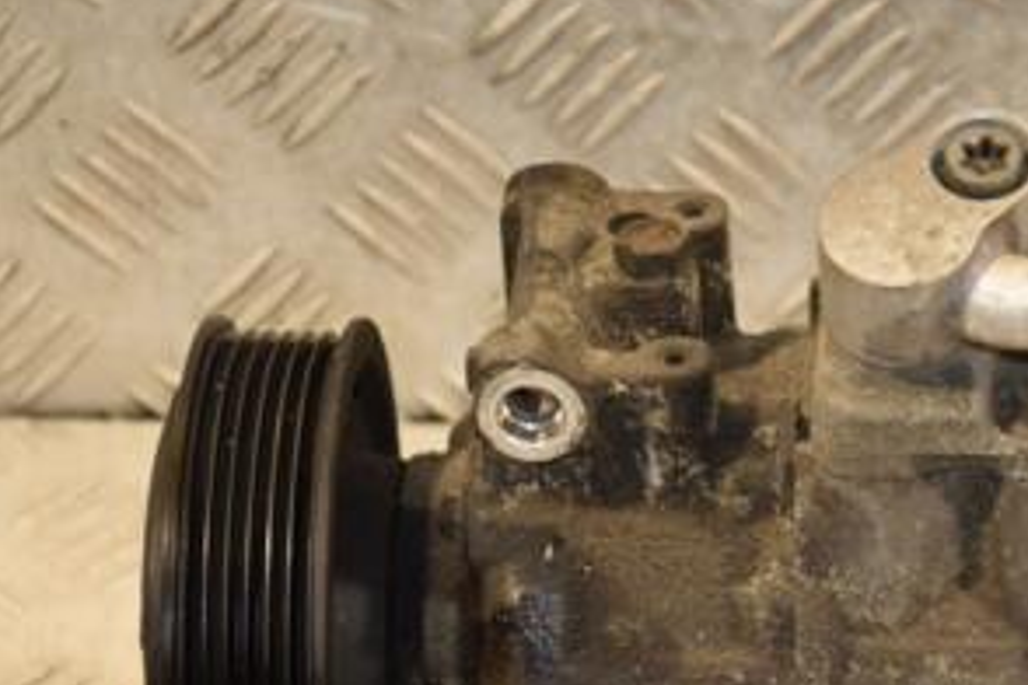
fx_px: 5768
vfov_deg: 6.8
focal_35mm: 202
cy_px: 678
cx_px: 818
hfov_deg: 10.2
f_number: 5.3
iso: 800
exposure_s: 1/160
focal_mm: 66
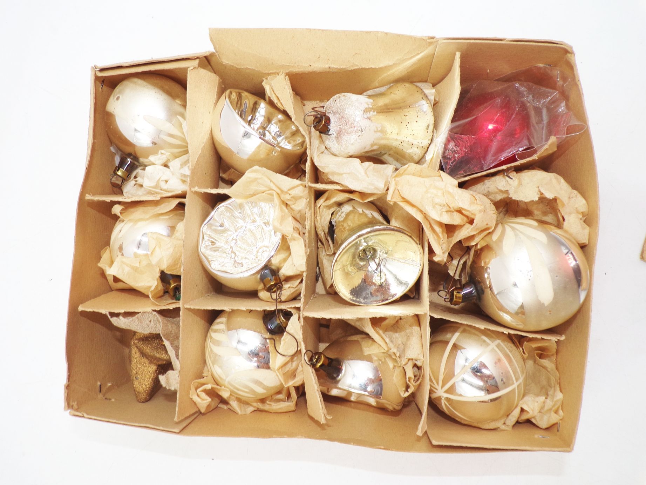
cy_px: 242
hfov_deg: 71.6
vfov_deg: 56.8
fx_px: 448
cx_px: 323
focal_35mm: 24
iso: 80
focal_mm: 4.3
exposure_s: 1/42
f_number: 4.4
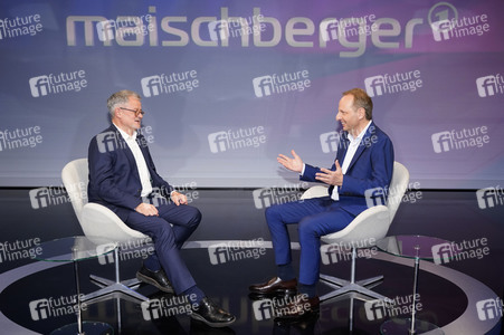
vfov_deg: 37.8
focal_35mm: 35
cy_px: 168
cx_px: 252
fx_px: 490
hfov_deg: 54.5
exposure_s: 1/125
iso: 2000
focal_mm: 35
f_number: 5
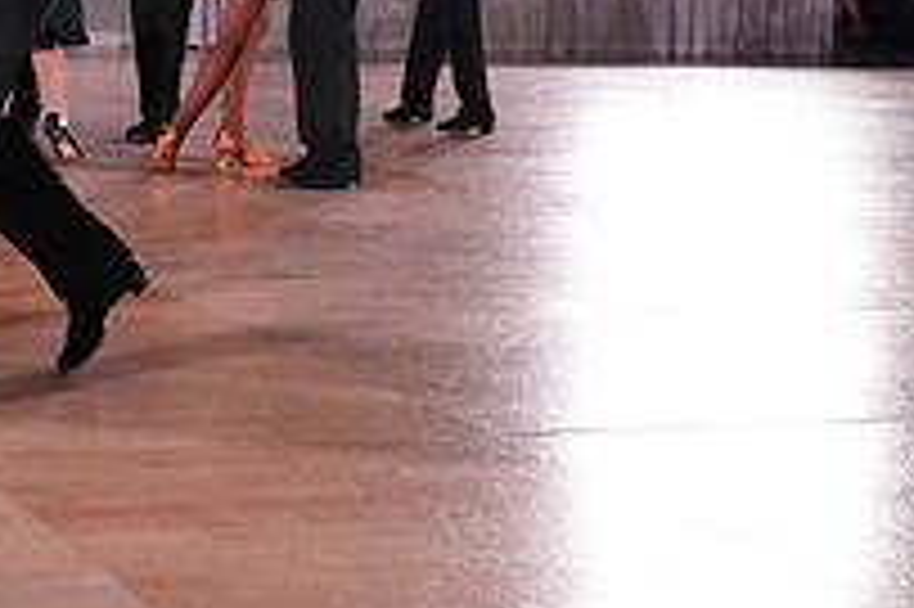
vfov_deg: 16.3
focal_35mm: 81
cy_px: -88
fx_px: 2051
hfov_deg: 22.2
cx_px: -320
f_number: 7.1
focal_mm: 28.3
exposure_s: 1/200
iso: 3200
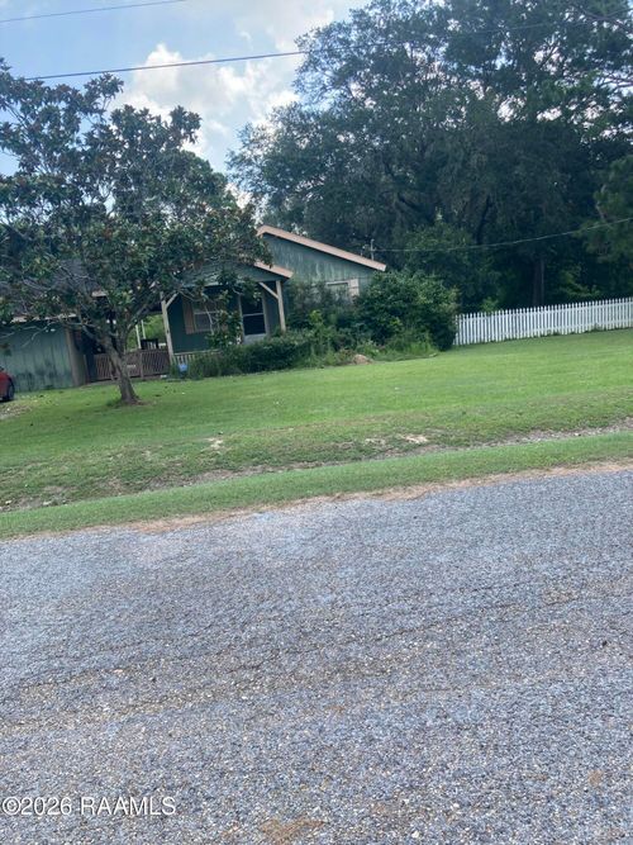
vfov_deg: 63.5
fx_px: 683
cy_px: 422
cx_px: 316
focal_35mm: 28
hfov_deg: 49.7
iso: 20
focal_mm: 3.99
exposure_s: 1/490
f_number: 1.8
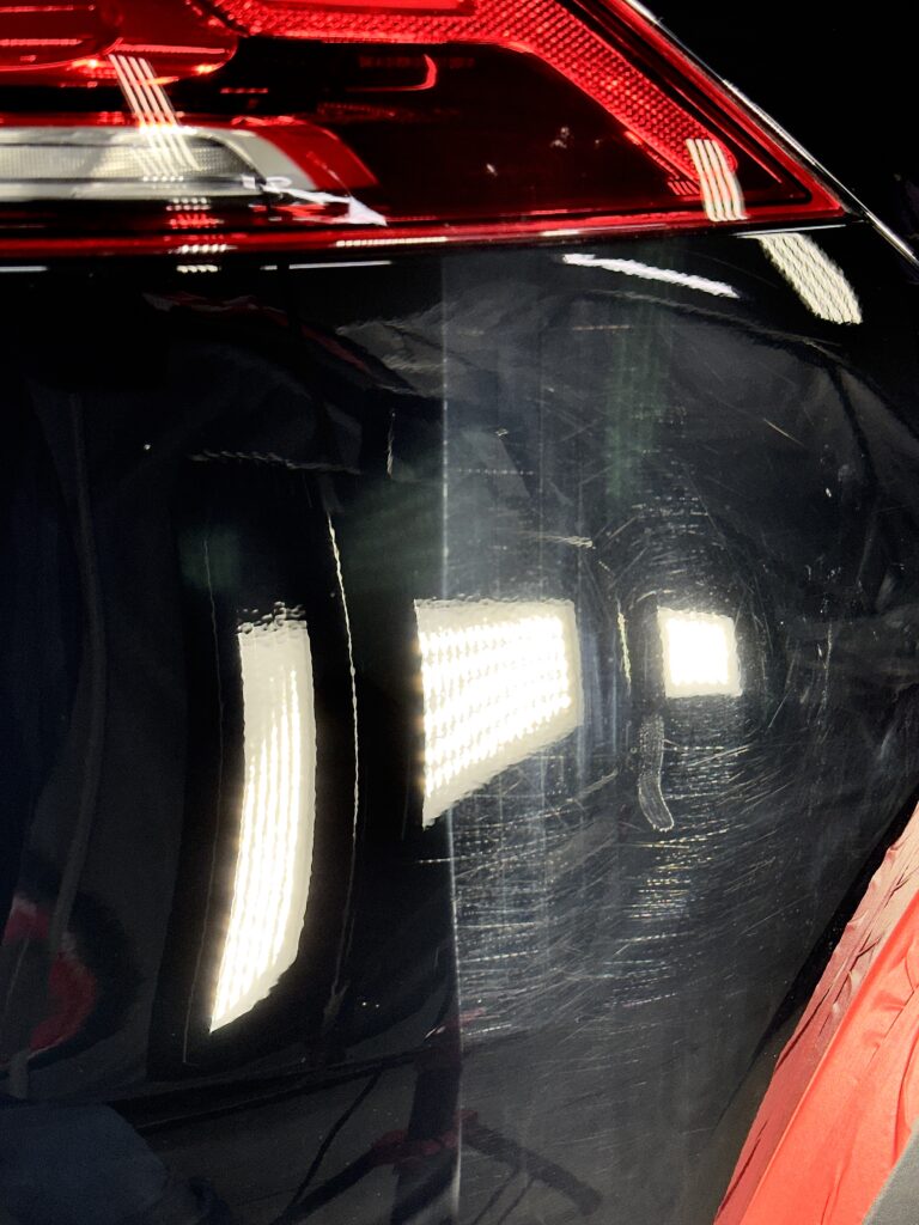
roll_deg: -1.6
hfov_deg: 30.3
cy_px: 612
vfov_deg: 39.7
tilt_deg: -22.3
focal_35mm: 48
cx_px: 460
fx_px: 1699
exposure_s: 1/167
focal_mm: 6.76
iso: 100
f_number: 1.78
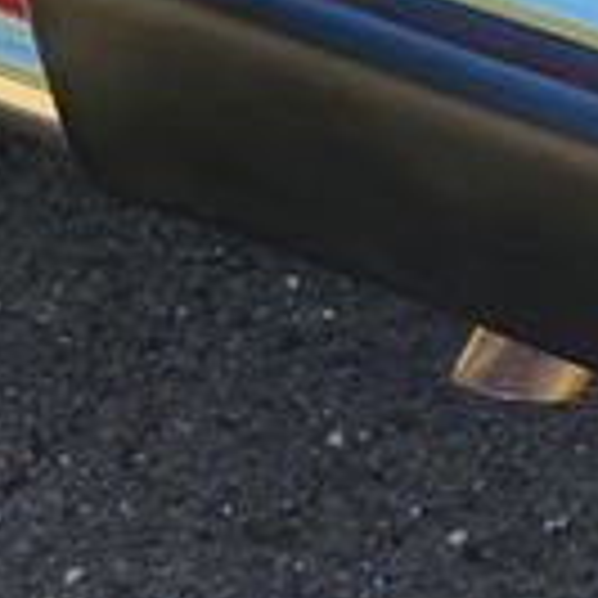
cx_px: 1043
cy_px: -126
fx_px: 2169
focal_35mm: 111
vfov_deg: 15.1
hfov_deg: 14.1
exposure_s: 1/371
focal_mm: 5.4
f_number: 1.8
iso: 40
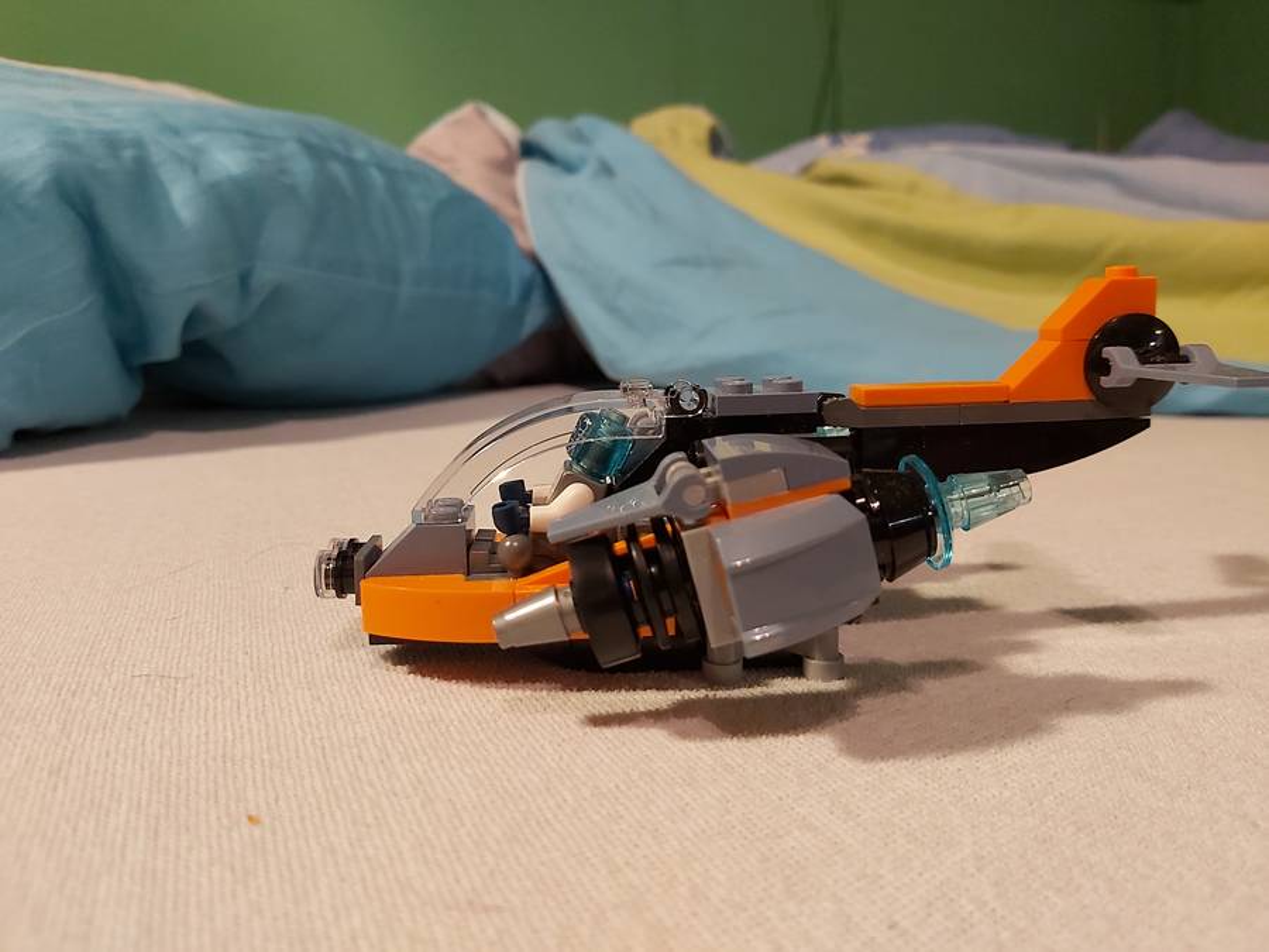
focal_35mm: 26
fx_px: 953
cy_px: 476
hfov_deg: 67.3
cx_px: 634
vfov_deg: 53.1
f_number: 1.7
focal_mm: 3.92
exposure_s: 1/33
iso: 250
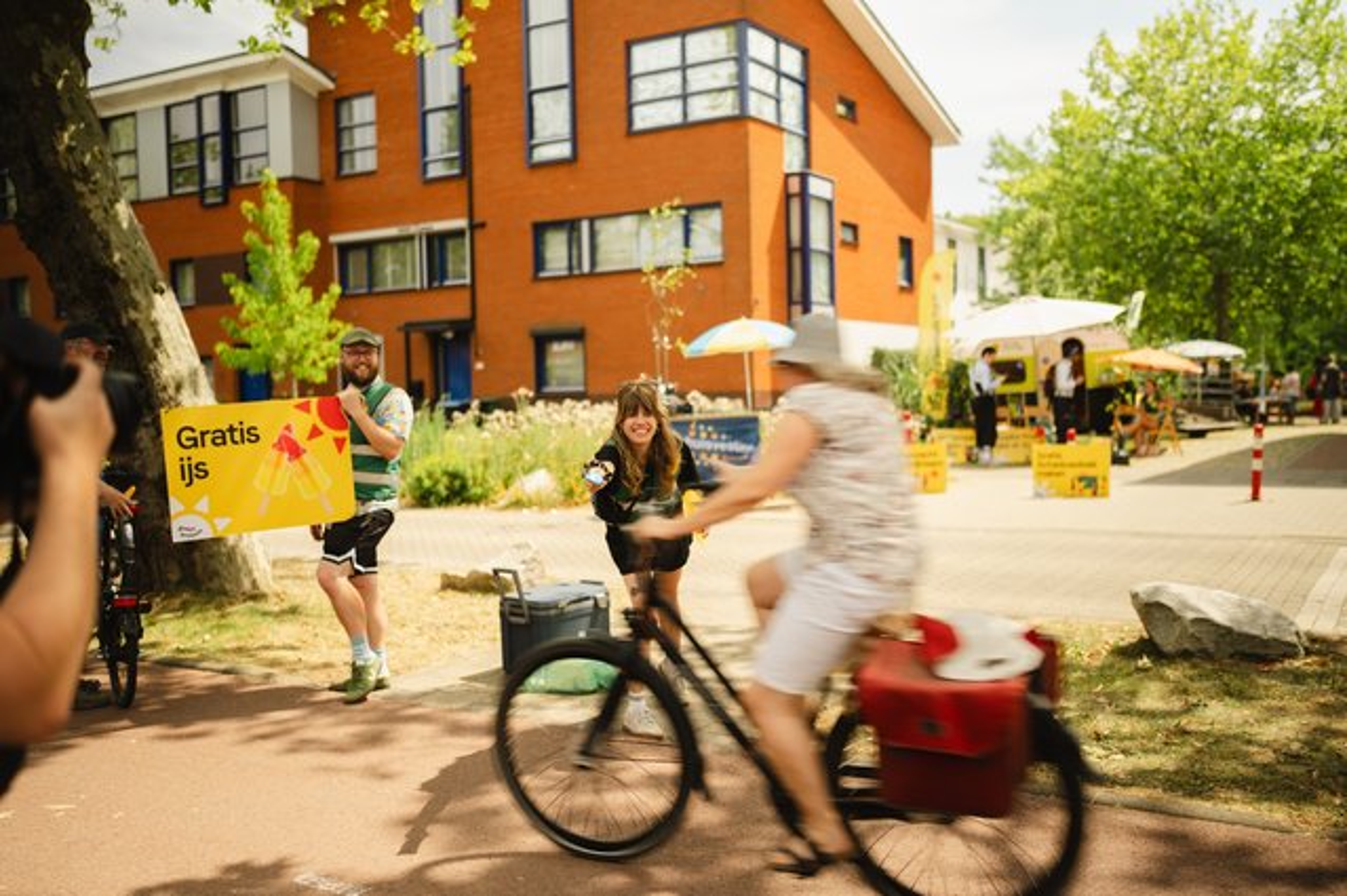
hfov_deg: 54.5
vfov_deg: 37.8
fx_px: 1309
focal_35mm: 35
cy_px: 448
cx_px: 674
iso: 100
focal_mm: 35
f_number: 1.4
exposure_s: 1/60
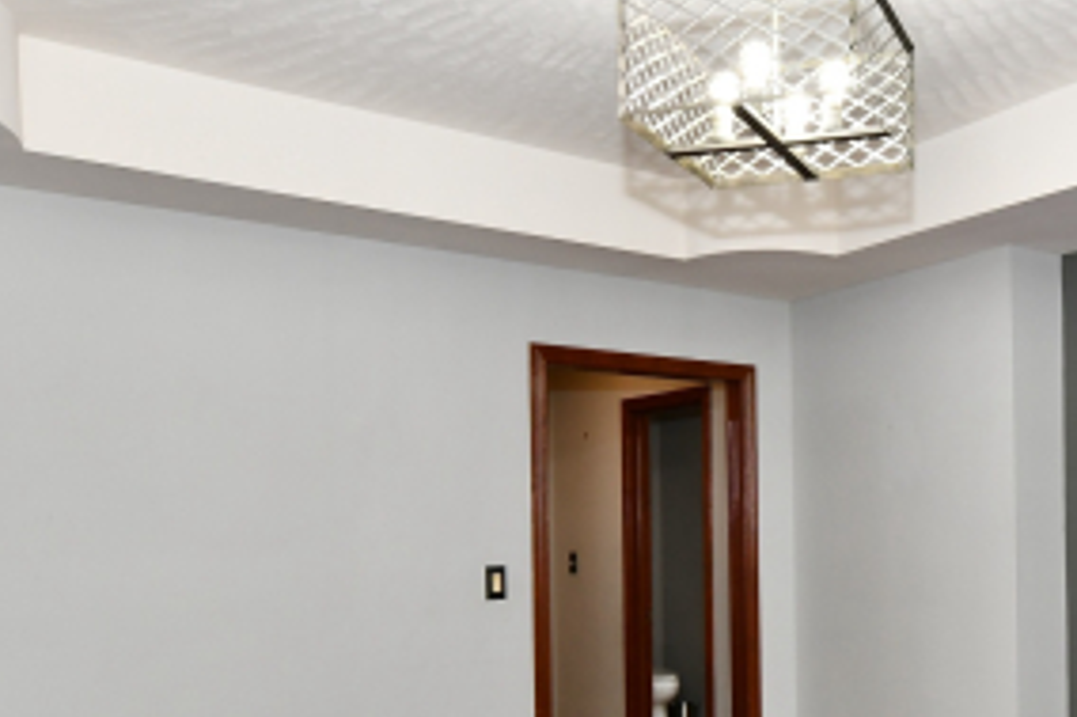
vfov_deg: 34.9
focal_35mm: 37
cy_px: 558
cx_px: 849
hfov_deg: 49.1
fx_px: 1106
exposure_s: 1/60
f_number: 6.3
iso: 640
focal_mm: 14
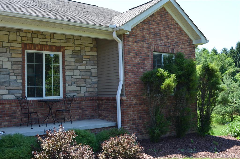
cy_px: 80
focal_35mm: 39
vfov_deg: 34.1
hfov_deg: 49.6
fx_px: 259
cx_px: 120
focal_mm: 26
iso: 200
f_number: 6.3
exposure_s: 1/160
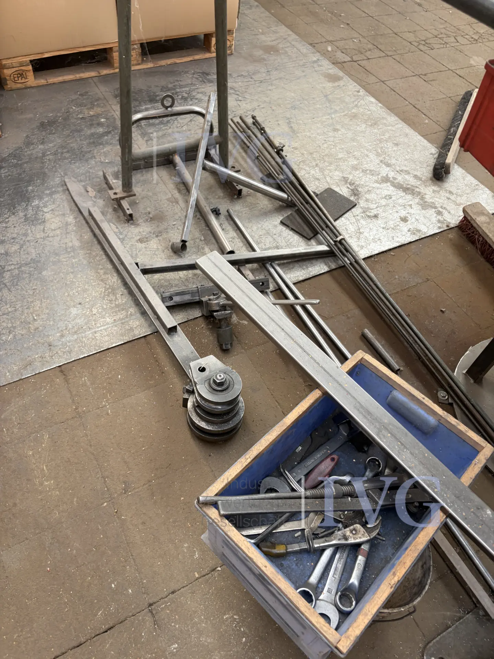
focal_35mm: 26
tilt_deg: -51.5
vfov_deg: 67.3
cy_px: 330
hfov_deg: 53.1
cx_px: 247
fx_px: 495
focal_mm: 5.96
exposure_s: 1/71
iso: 125
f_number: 1.6
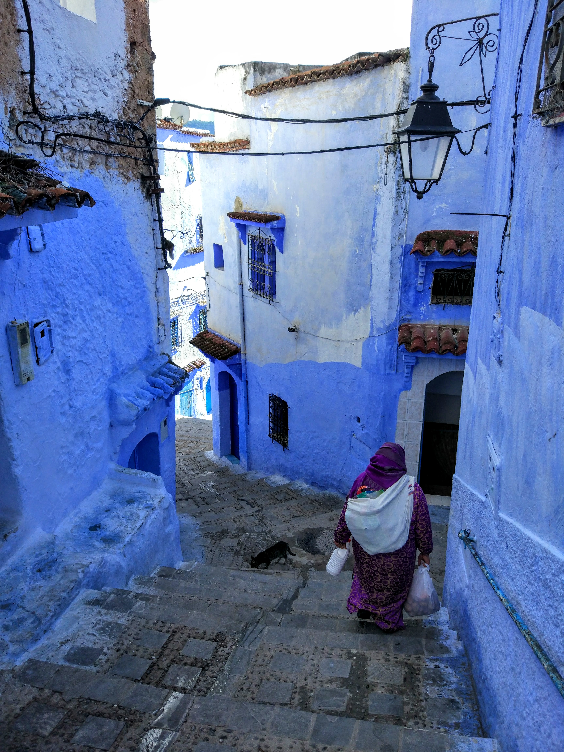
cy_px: 376
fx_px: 608
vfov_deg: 63.4
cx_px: 282
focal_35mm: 28
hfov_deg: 49.7
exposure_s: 1/411
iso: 100
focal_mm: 4.26
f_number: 2
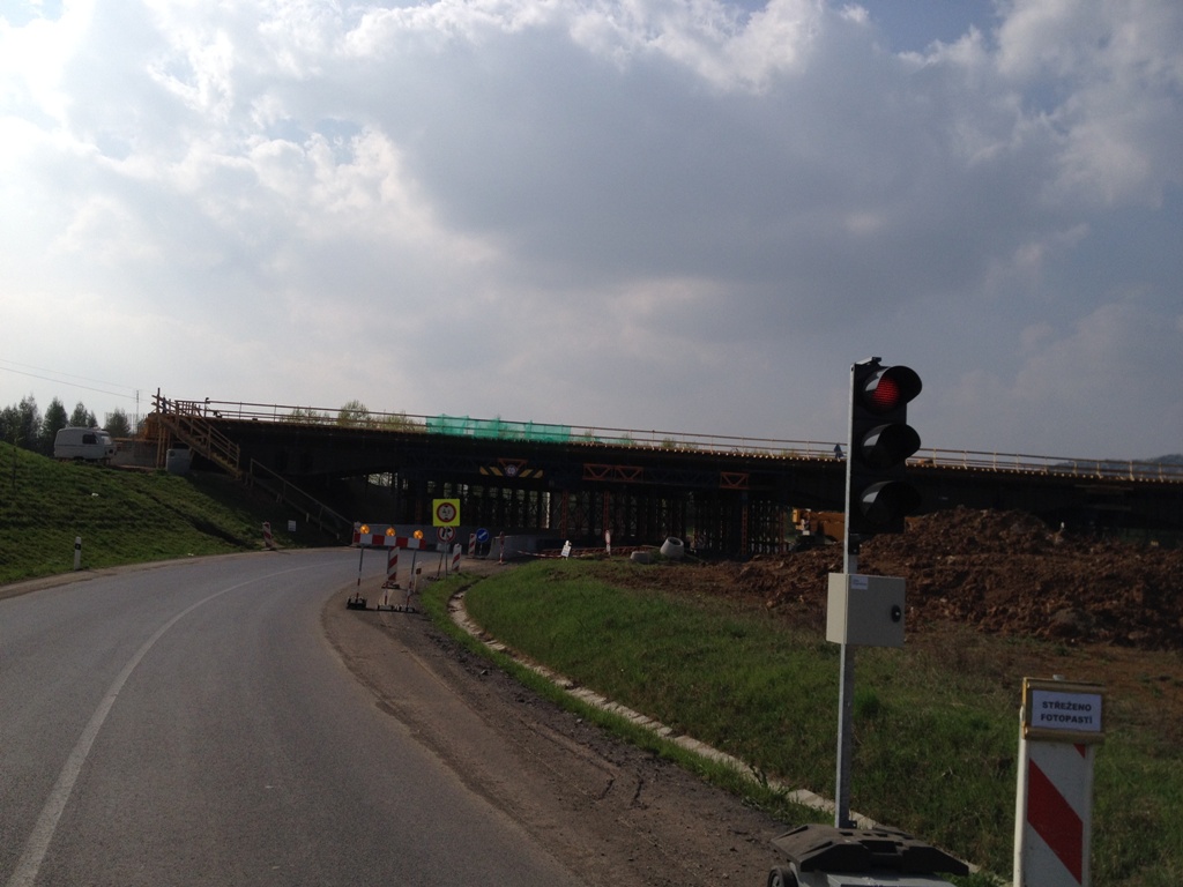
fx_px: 1196
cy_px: 444
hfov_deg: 52.6
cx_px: 592
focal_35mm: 35
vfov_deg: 40.7
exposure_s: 1/3953
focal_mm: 4.28
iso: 50
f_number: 2.4
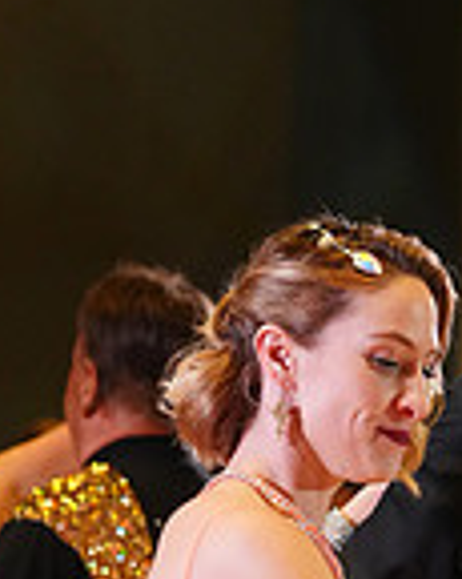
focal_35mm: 416
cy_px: 973
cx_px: 428
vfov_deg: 4.6
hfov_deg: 3.7
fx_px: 7118
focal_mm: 110
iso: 3200
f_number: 4
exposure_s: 1/400
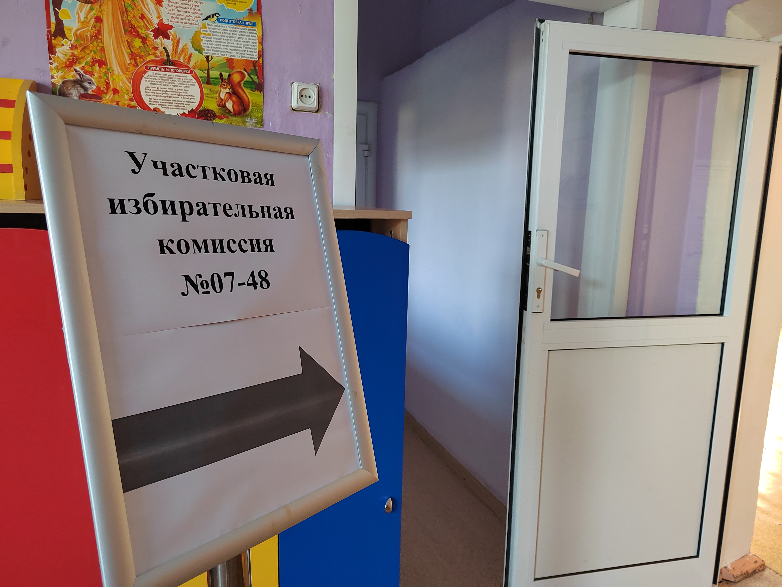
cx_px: 391
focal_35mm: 23
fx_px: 520
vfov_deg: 58.9
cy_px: 294
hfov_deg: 73.9
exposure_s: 1/100
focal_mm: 5.52
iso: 2600
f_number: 1.9
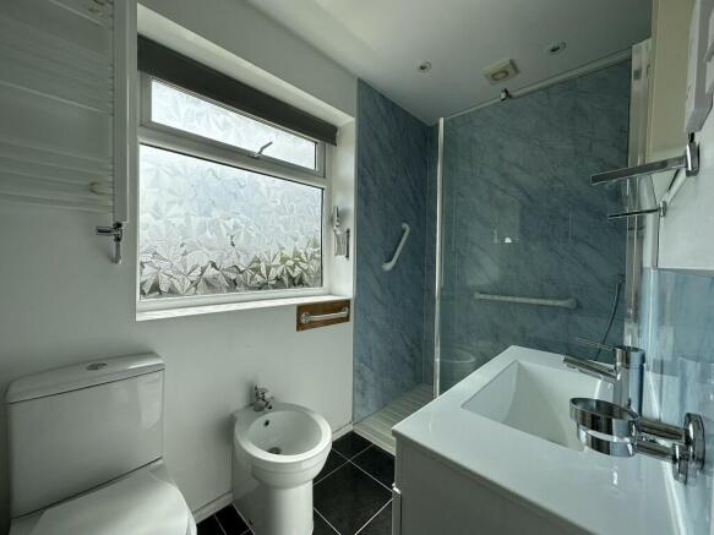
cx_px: 357
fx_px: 289
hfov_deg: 102.1
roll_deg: -1.3
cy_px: 268
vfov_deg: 85.7
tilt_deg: -1.4
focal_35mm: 14
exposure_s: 1/1401
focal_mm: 2.22
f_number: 2.2
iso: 40
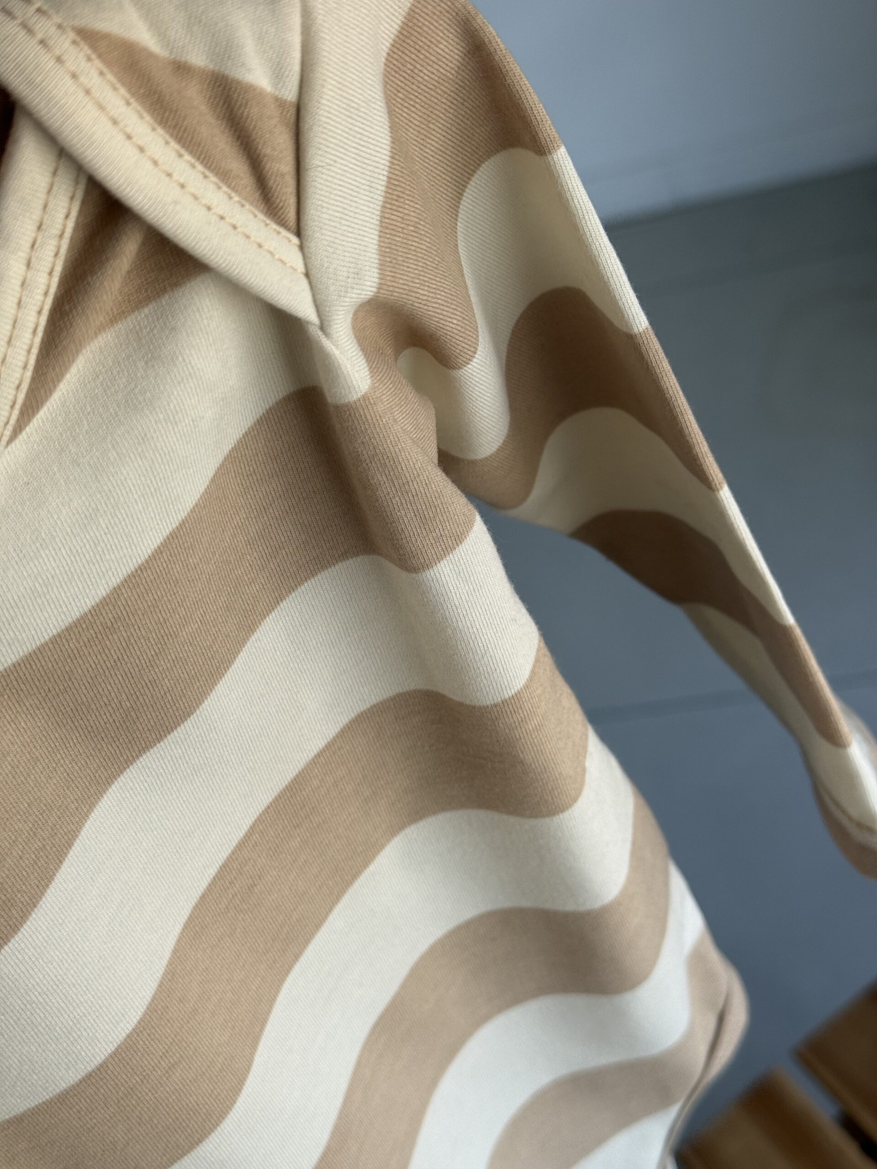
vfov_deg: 39.7
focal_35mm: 48
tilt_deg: -46.6
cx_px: 438
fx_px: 1621
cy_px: 584
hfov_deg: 30.3
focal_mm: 6.76
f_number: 1.78
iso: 64
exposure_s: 1/270
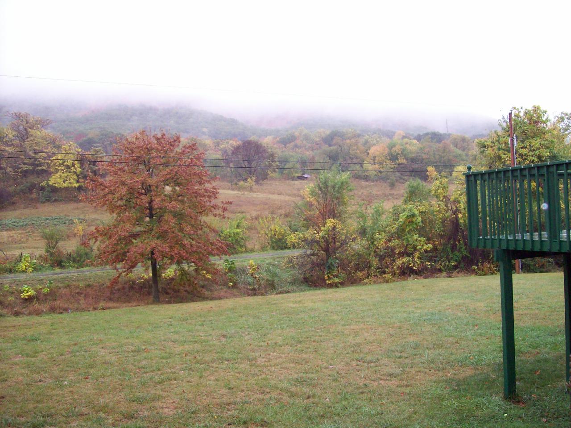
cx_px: 286
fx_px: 594
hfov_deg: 51.4
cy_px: 214
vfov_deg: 39.6
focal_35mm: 36
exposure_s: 1/64
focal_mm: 6
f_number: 2.7
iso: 140
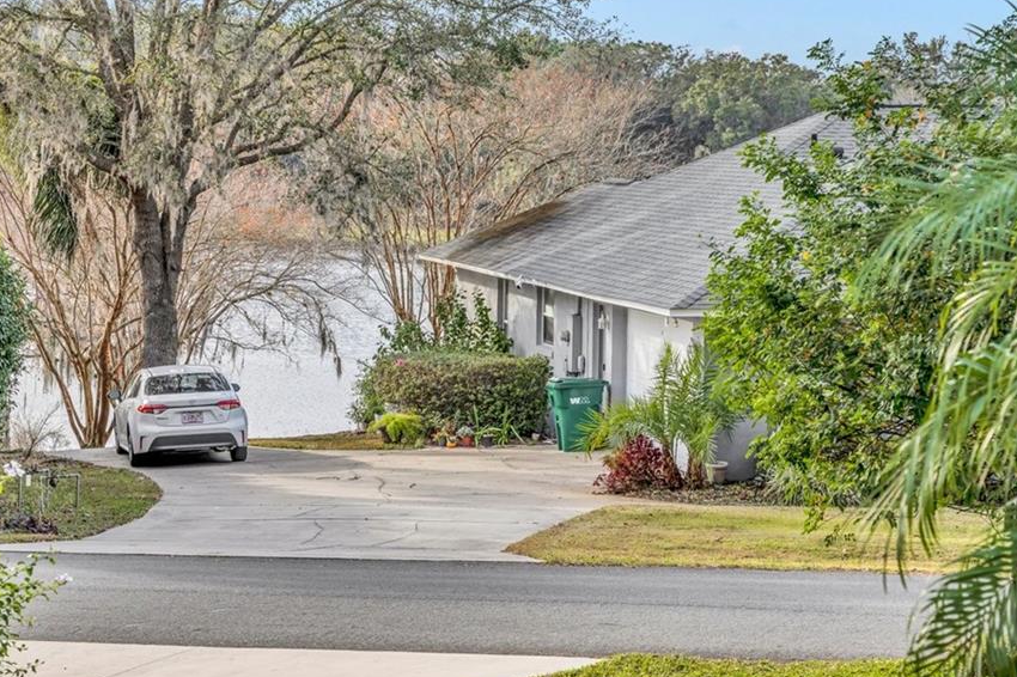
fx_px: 3191
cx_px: 287
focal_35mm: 113
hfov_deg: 18.0
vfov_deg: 12.1
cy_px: 200
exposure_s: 1/250
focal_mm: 60
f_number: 5.6
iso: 140
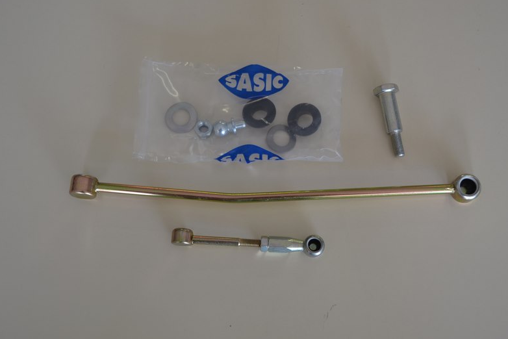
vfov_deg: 29.3
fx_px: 649
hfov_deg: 42.7
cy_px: 167
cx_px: 257
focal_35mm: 46
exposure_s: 1/30
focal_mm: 30
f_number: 4.5
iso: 220
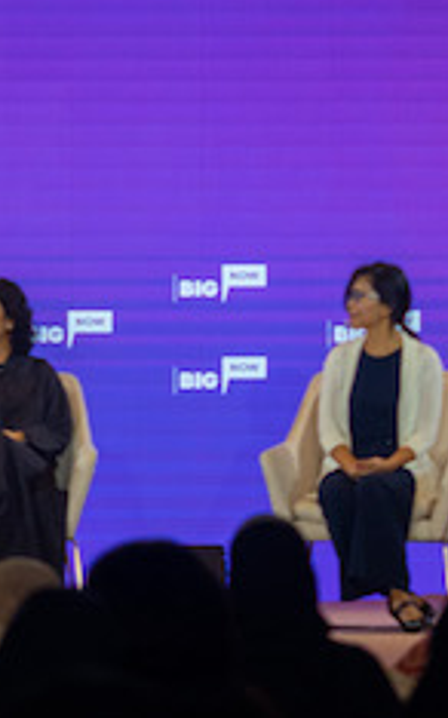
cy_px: 66
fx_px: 5966
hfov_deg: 4.3
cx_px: -184
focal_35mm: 305
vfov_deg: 6.9
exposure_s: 1/400
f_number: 3.2
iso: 1600
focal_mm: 70
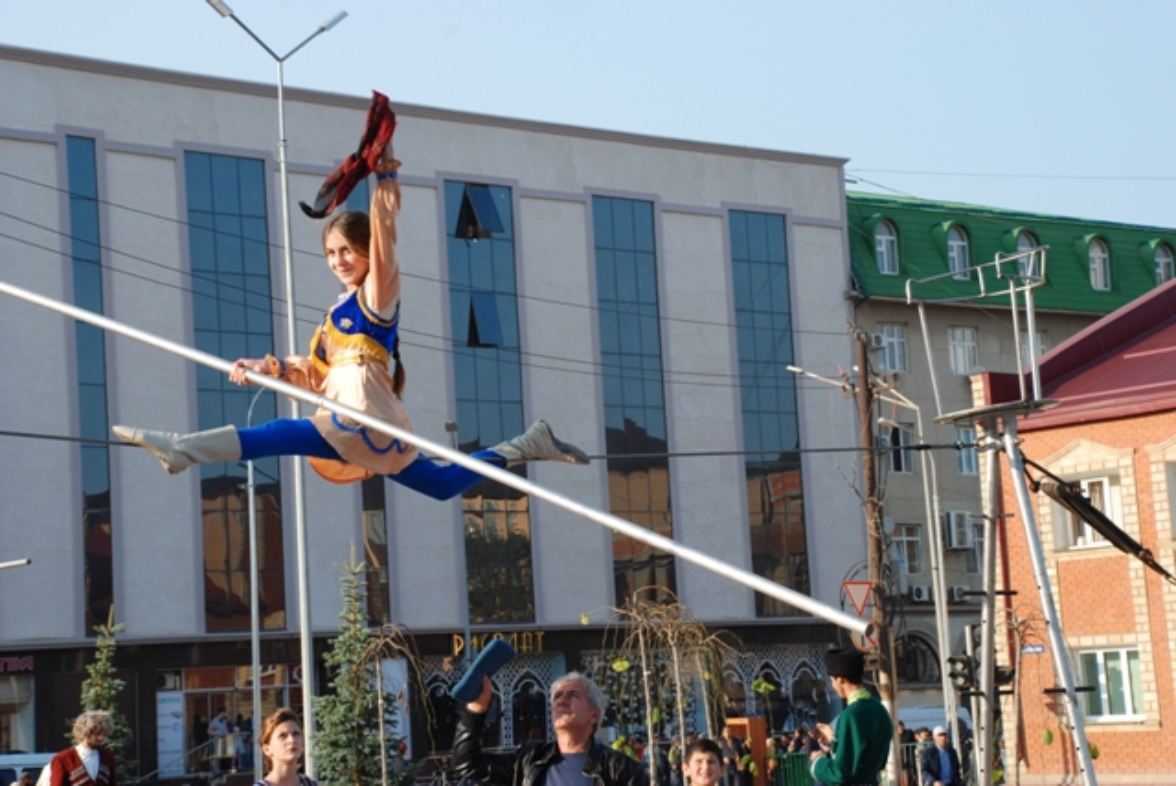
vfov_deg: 15.7
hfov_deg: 23.4
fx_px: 2845
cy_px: 393
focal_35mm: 87
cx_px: 588
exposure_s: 1/200
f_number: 10
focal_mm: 58
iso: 320
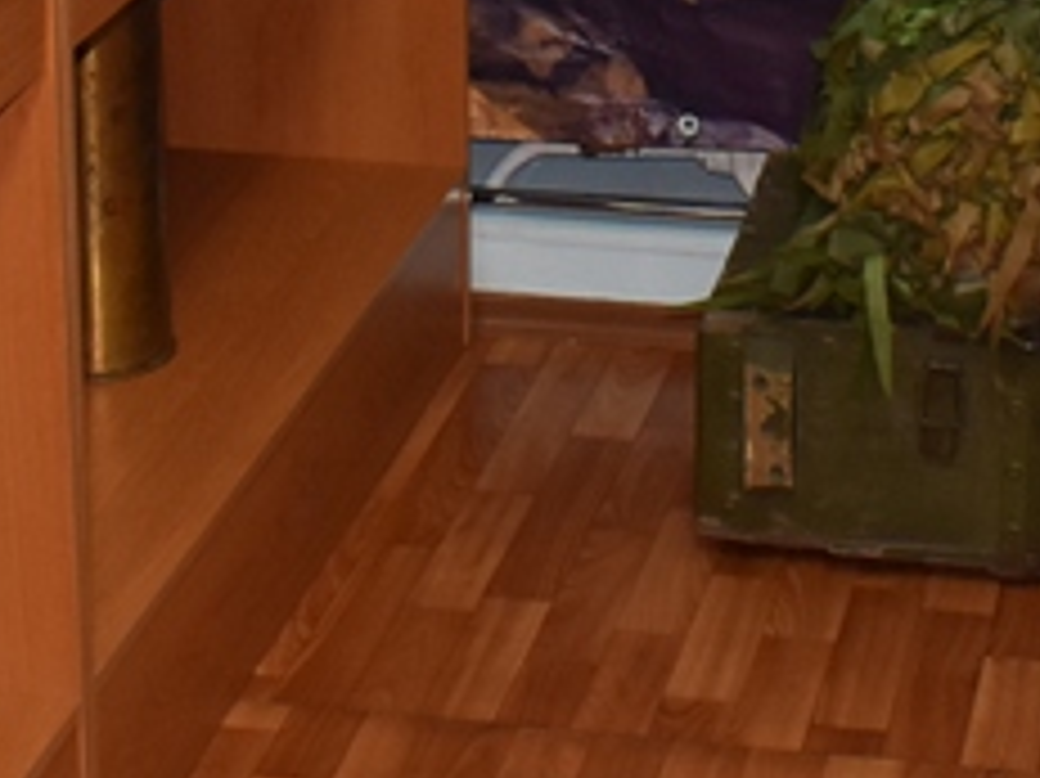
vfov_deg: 11.8
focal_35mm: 115
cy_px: -636
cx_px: 648
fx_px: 3453
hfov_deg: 17.1
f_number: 5
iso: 800
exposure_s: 1/100
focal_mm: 18
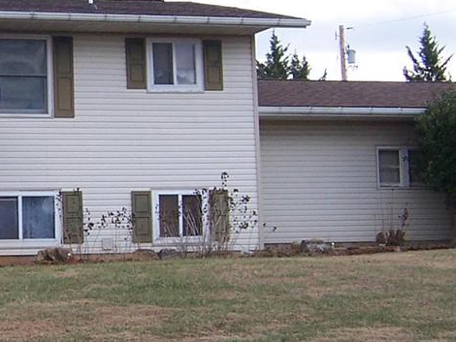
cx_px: -67
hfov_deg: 18.6
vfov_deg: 14.7
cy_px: 188
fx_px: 1331
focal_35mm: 101
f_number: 3.4
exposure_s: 1/350
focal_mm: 5.5
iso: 80
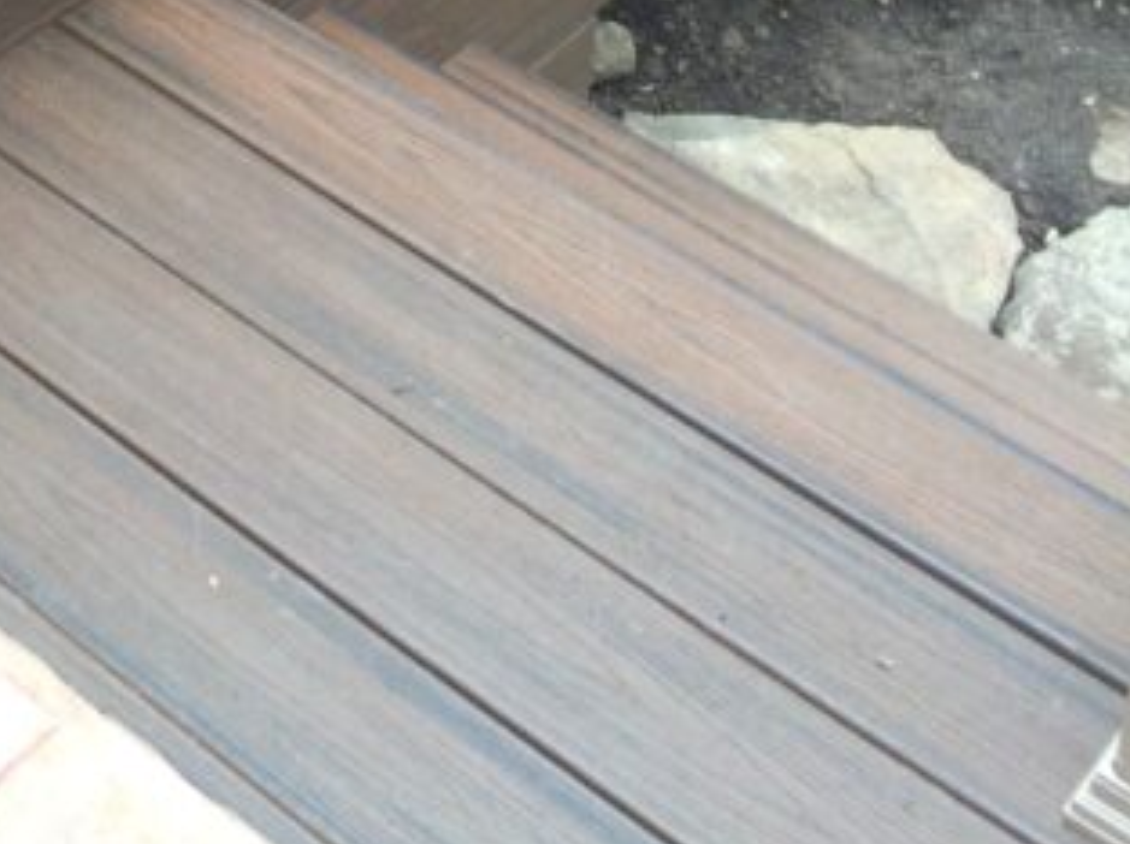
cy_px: -988
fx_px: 3098
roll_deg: -0.2
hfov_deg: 19.4
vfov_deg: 12.9
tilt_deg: -22.7
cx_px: -253
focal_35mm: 95
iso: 64
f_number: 2.2
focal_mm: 4.15
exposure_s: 1/120
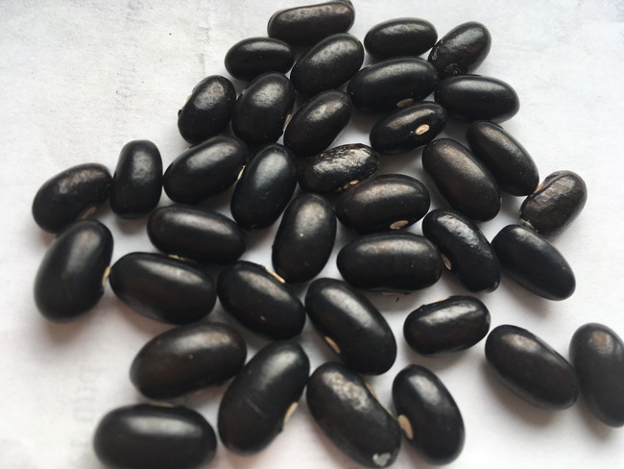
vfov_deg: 48.3
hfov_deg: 61.6
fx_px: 523
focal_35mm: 29
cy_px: 234
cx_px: 312
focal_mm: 4.15
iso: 25
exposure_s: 1/219
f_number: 2.2
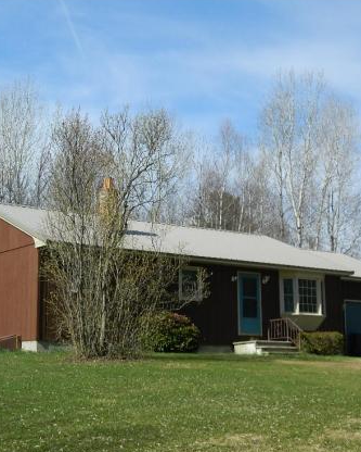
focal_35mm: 64
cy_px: 224
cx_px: 128
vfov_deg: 29.6
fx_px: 854
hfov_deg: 23.8
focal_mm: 8.4
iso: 110
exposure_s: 1/160
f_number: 10.2
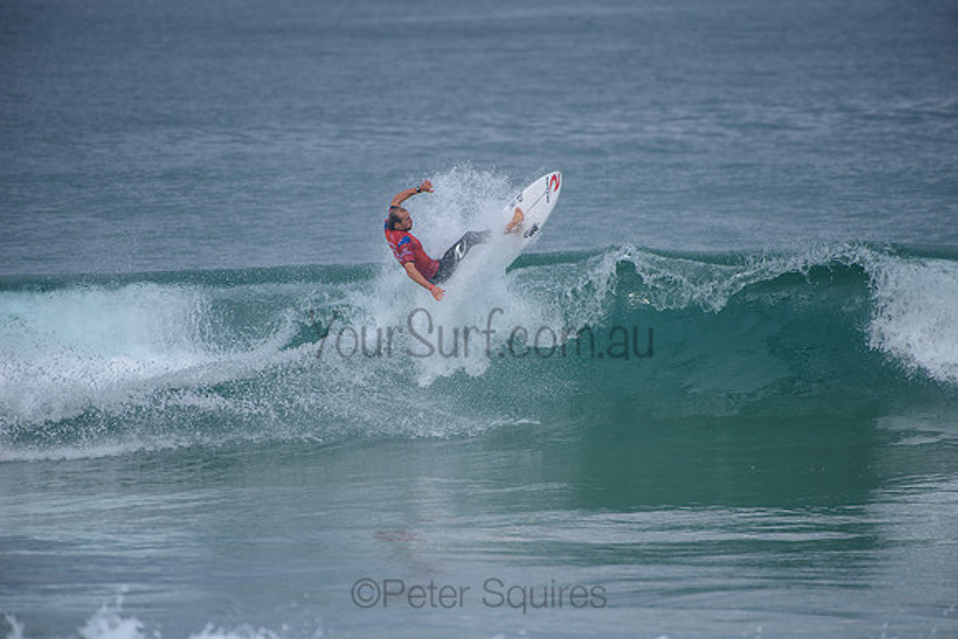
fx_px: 13308
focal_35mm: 500
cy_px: 320
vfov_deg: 2.8
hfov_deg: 4.1
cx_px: 479
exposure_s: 1/2000
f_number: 5.6
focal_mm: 500
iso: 250
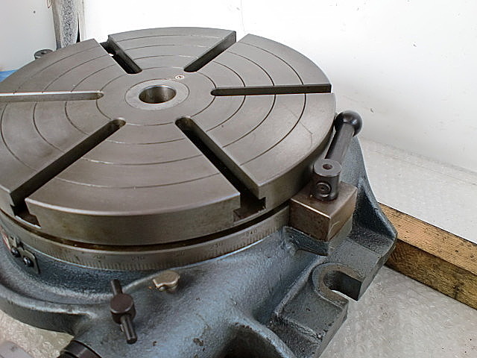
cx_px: 238
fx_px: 482
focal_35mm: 35
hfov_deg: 52.6
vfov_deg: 40.7
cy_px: 179
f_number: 3.1
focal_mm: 6.3
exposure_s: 1/60
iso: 80
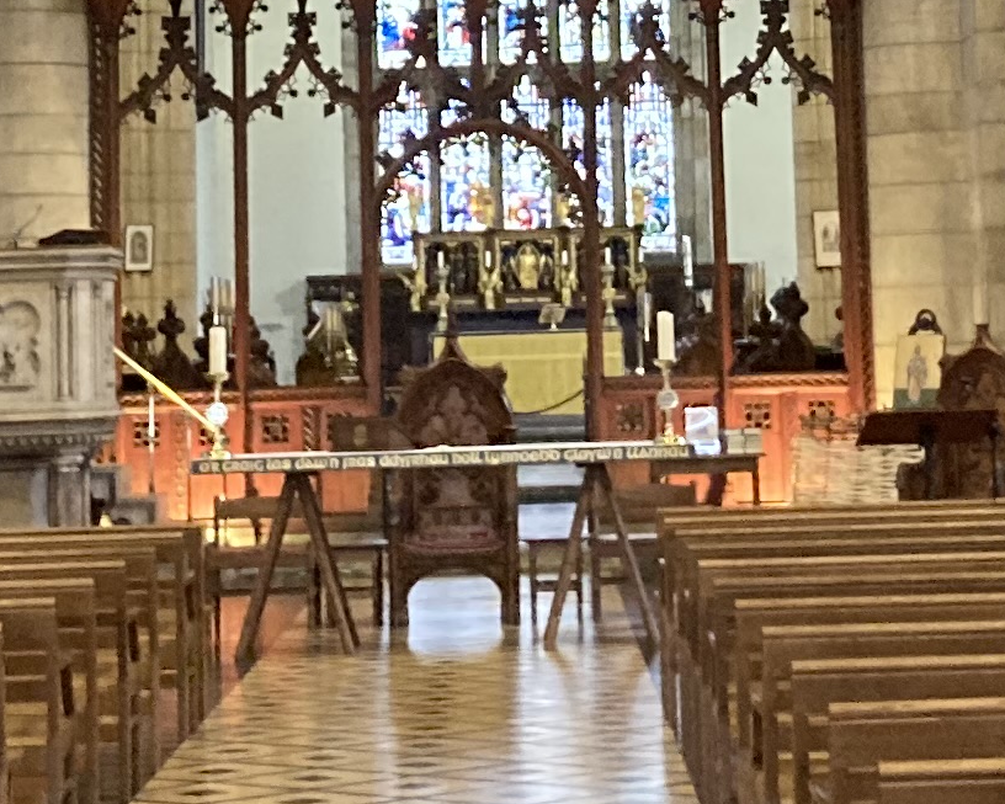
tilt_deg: +7.5
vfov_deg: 11.2
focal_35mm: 135
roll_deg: +2.1
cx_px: 605
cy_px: -181
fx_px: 4016
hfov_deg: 14.3
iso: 320
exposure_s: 1/60
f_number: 1.8
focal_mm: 3.99
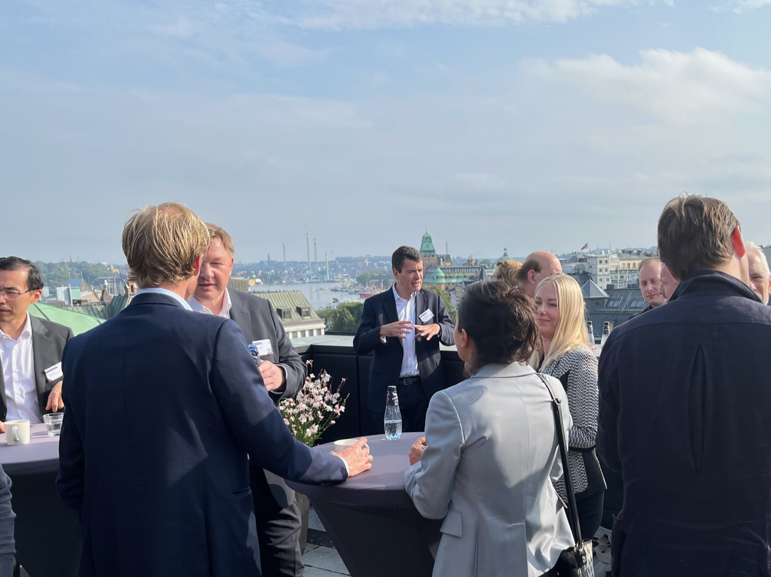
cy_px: 367
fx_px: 802
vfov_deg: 39.3
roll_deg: +2.0
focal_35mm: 36
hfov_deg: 50.5
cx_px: 513
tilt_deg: -8.1
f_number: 1.6
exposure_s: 1/3521
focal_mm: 5.1
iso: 50
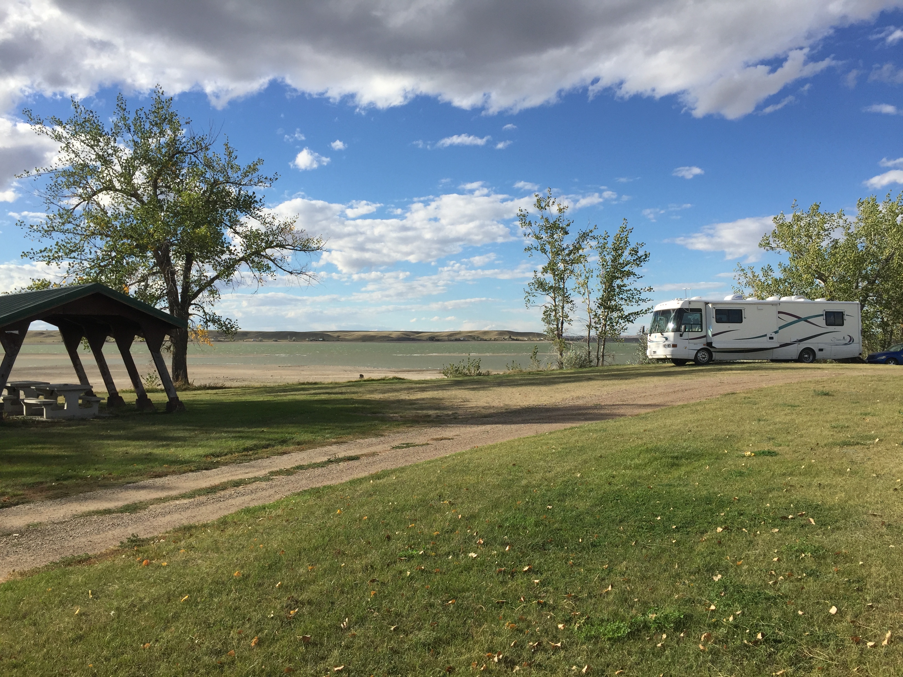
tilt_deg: +2.0
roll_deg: -0.2
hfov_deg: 61.7
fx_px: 756
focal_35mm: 29
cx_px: 452
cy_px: 338
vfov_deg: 48.2
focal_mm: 4.15
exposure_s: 1/1883
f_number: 2.2
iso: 32
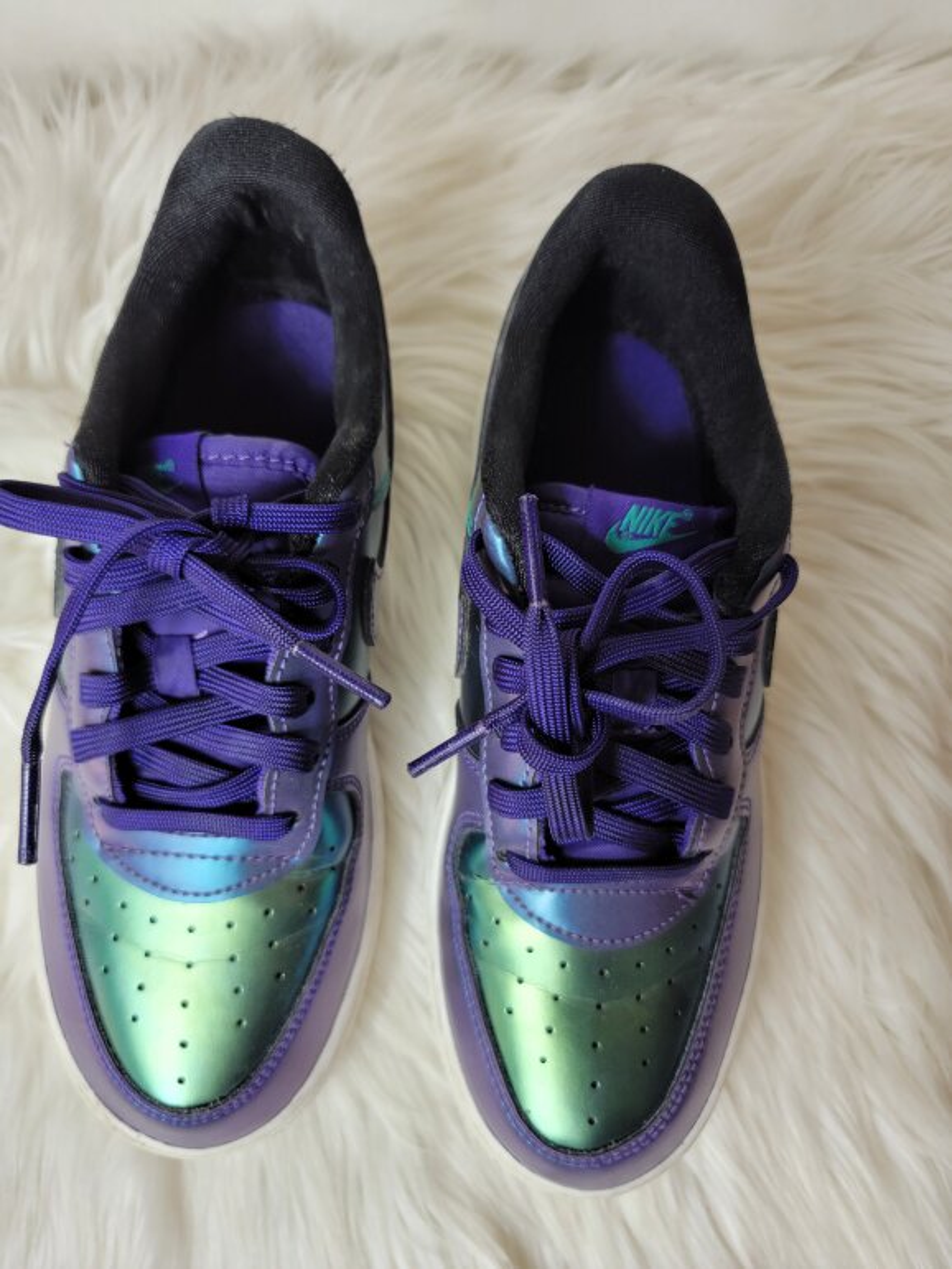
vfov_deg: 71.6
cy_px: 634
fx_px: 880
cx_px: 476
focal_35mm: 24
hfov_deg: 56.8
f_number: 1.8
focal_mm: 6.7
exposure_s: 1/119
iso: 160
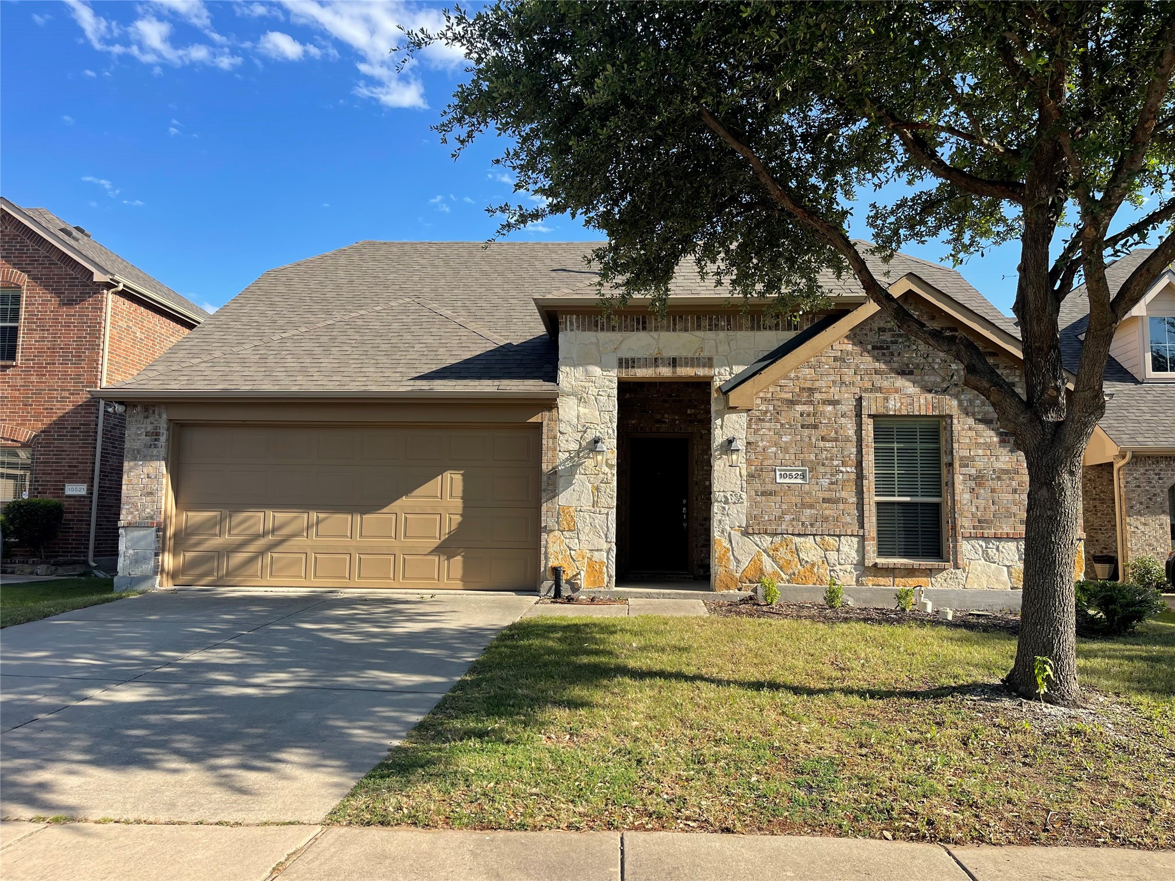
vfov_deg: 54.9
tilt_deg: +5.4
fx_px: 849
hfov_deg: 69.4
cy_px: 440
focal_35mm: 25
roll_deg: -0.2
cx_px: 588
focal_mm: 5.1
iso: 32
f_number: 1.6
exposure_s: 1/1795
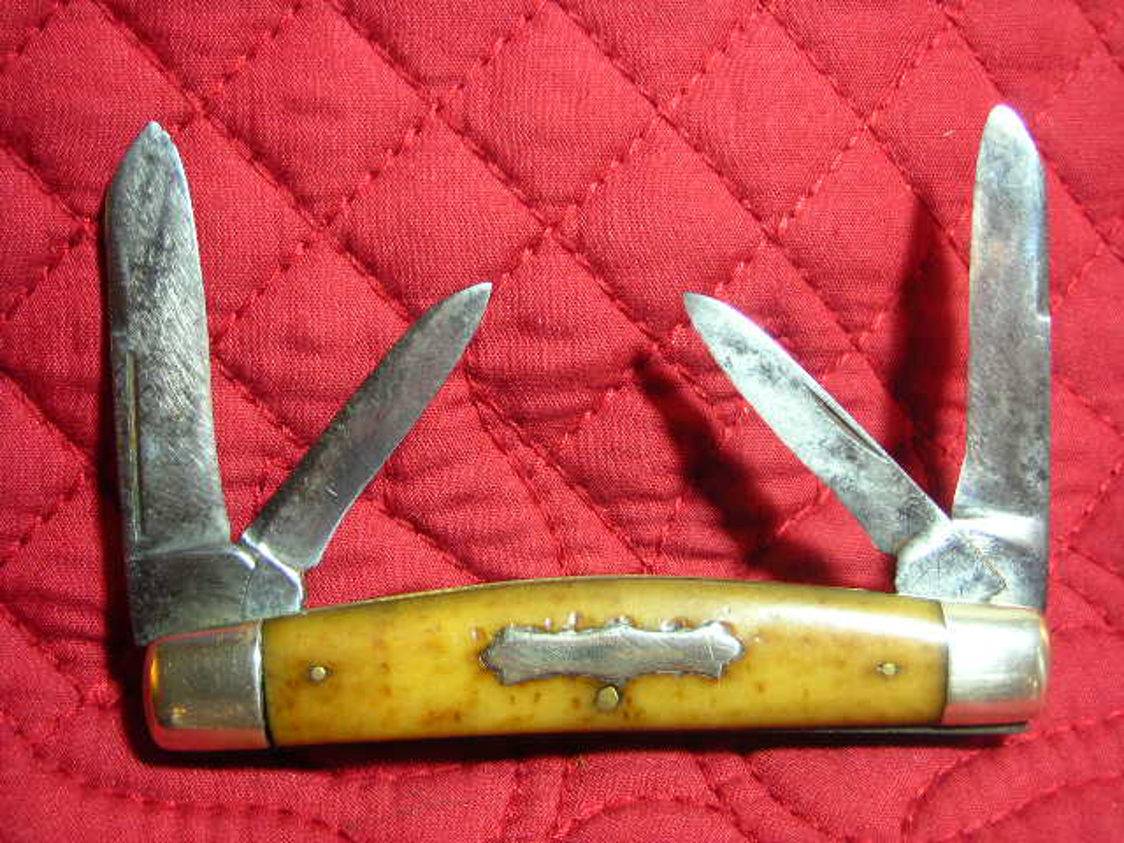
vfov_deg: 26.6
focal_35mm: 55
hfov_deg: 34.9
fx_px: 1786
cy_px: 422
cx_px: 562
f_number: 3.6
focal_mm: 9.1
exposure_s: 1/3.9
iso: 112
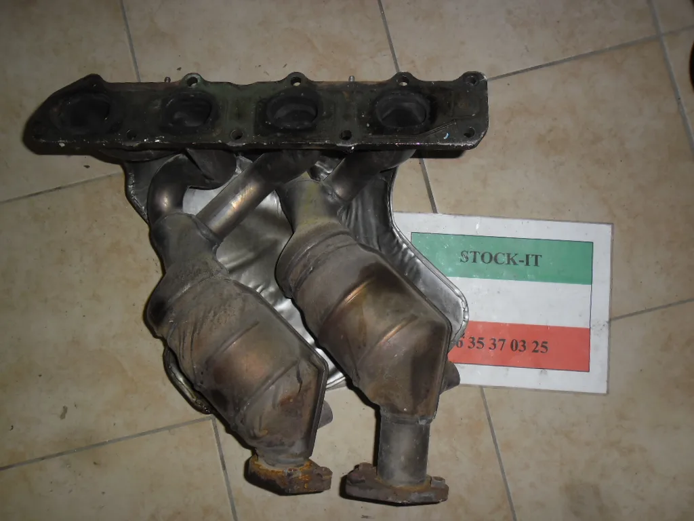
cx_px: 347
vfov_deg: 51.4
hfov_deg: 65.3
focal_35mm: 27
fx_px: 541
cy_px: 260
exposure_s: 1/45
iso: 80
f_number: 3.5
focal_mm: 4.9
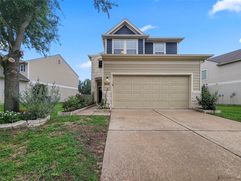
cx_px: 120
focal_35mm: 13
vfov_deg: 89.9
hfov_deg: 106.2
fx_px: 91
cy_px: 90
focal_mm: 2.2
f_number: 2.2
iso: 50
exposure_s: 1/220
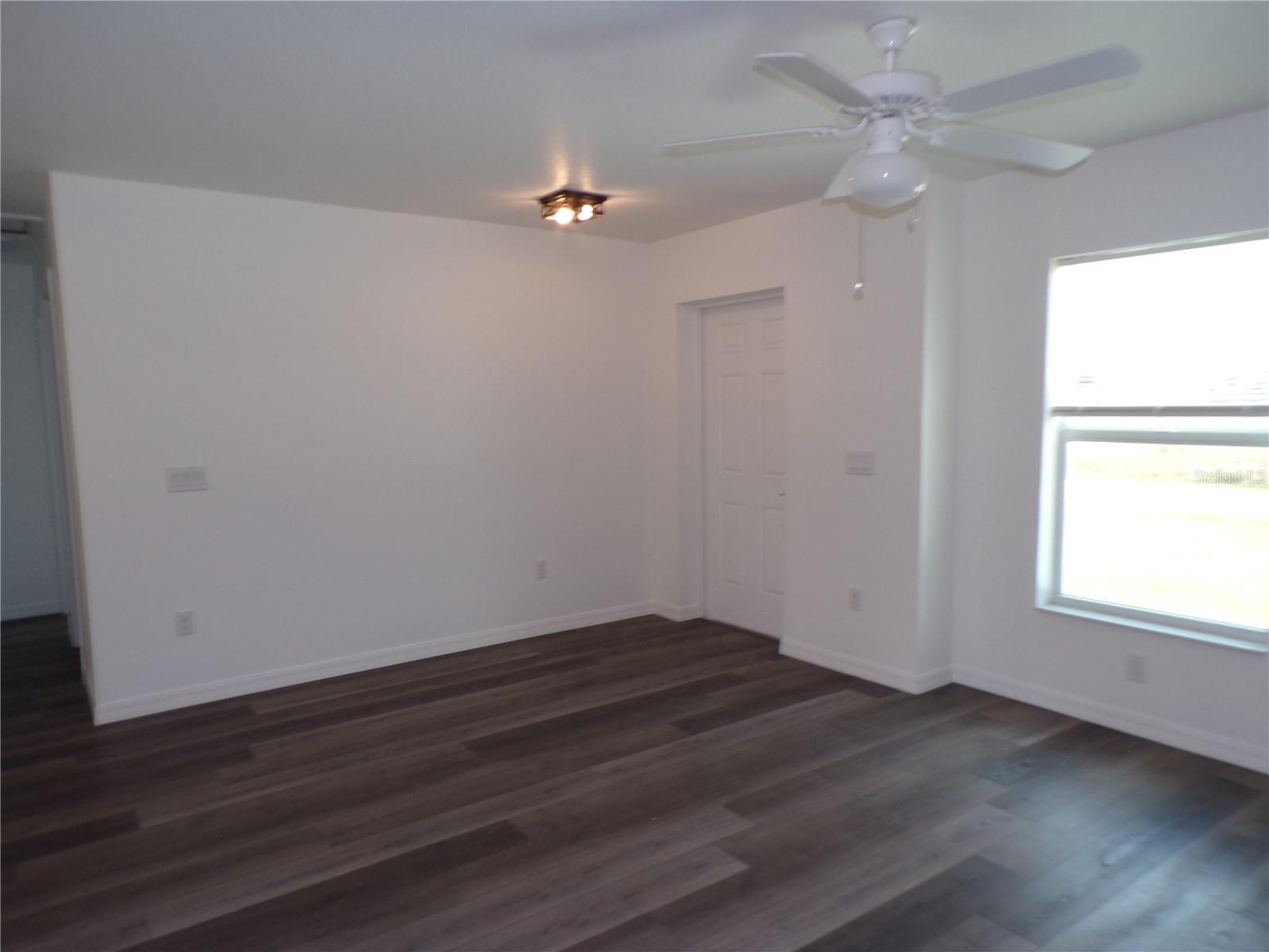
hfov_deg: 71.6
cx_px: 634
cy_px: 476
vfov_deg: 56.8
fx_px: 880
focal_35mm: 24
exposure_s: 1/34
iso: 90
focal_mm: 4.3
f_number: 4.3
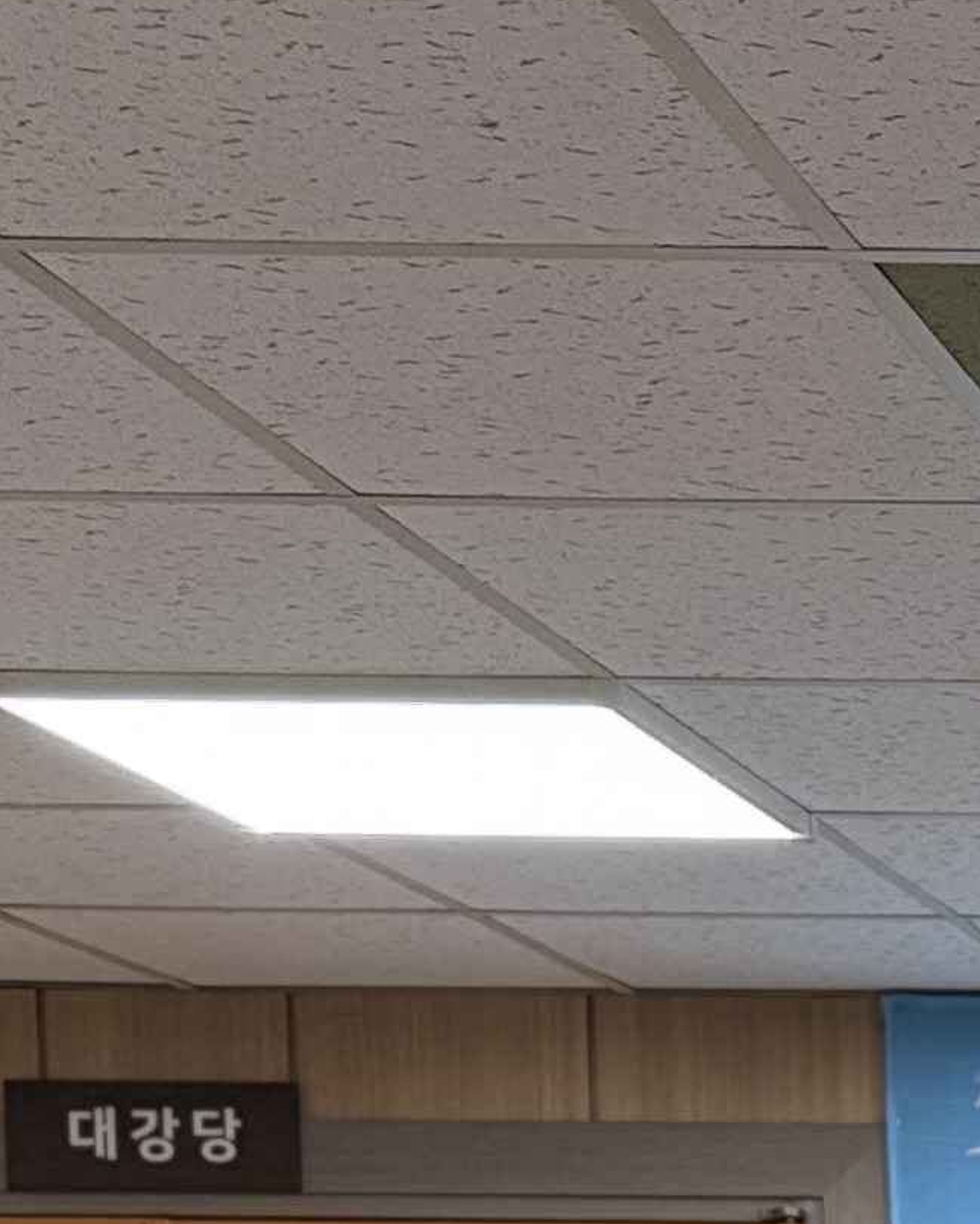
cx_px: 2353
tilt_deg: -5.6
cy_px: 2202
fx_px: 4240
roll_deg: -0.2
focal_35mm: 117
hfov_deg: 11.1
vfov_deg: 14.5
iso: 250
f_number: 1.78
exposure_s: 1/120
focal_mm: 6.76
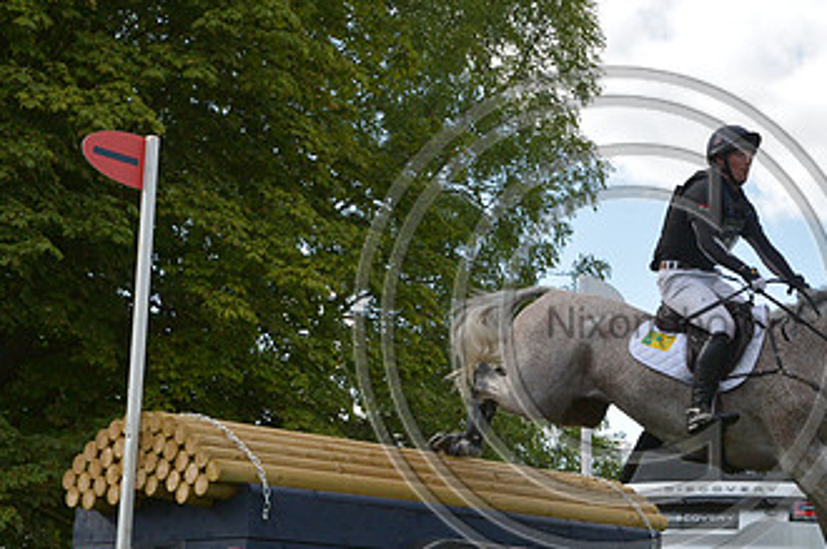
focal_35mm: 88
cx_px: 611
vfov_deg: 15.5
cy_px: 288
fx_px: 2019
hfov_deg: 22.9
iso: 2000
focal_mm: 50
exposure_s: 1/1600
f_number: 11
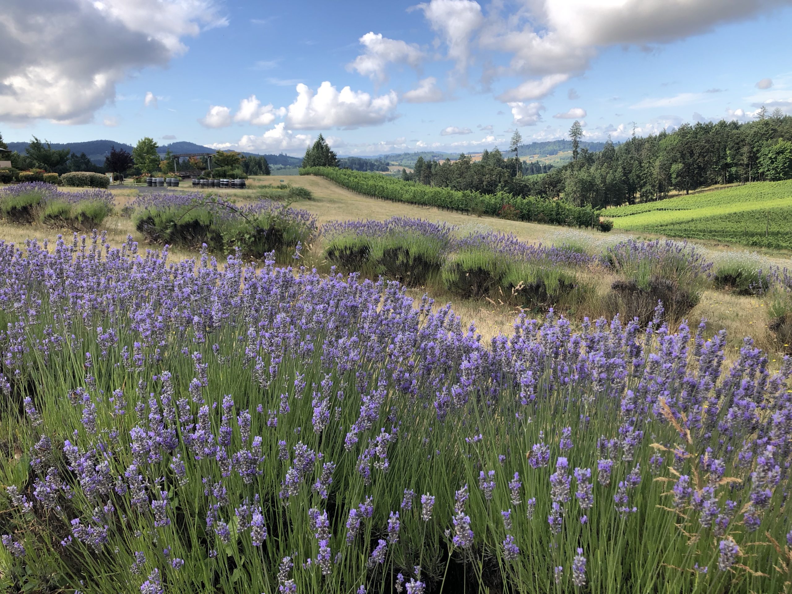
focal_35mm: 28
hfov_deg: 63.4
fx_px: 641
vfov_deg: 49.7
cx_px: 396
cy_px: 297
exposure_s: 1/1230
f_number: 1.8
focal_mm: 3.99
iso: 20
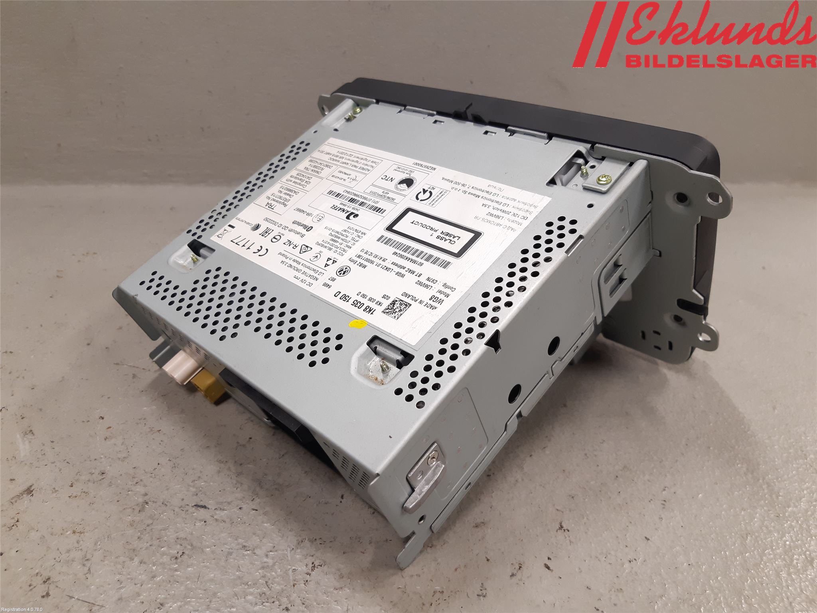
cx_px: 408
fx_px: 614
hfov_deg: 67.3
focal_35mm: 26
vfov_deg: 53.1
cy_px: 306
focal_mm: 3.93
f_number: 1.7
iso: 100
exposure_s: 1/50
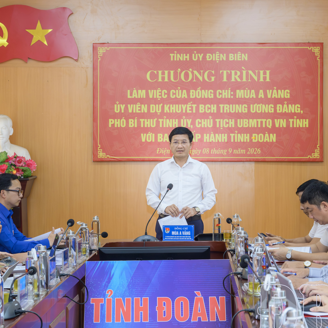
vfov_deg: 19.9
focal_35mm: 87
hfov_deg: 19.9
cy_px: 169
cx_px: 164
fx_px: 933
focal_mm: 65
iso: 3200
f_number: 7.1
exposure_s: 1/125
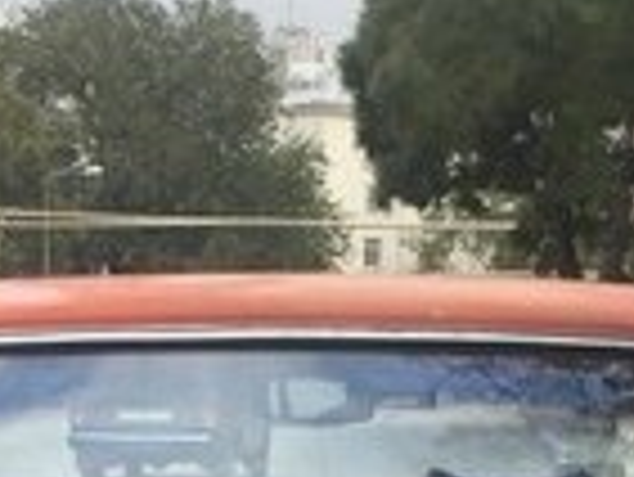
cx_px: 319
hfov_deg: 14.5
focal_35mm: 136
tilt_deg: -10.1
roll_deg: -2.8
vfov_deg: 10.4
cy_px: 812
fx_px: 2493
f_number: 2.2
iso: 32
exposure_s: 1/338
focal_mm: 4.15
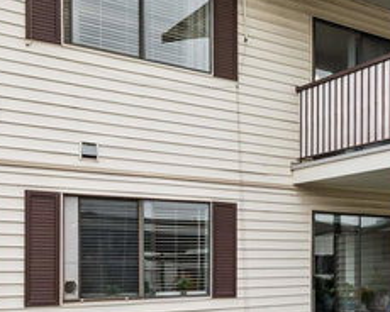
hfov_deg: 37.0
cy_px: 133
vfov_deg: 30.8
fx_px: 566
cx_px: 300
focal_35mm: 49
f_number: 9
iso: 250
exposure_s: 1/250
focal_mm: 10
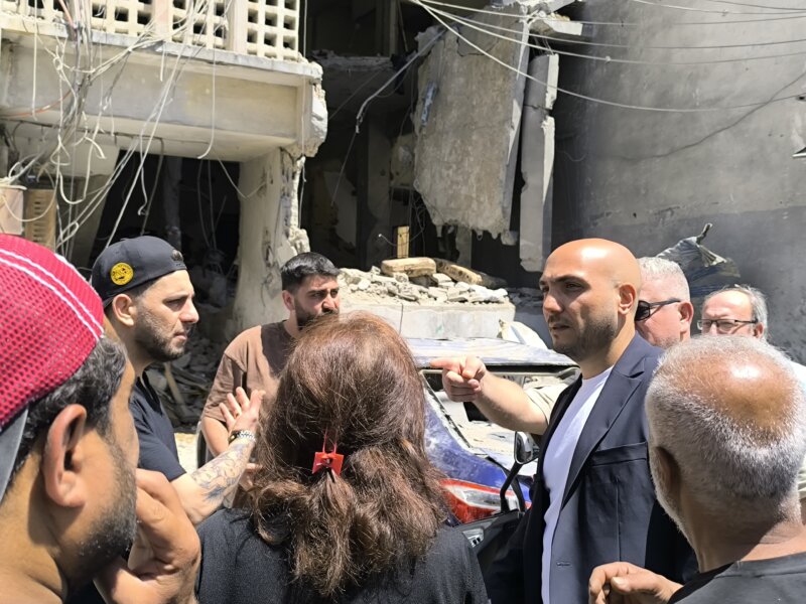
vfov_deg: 40.7
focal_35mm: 35
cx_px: 403
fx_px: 815
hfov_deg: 52.6
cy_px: 302
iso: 50
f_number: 1.65
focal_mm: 6.14
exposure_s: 1/516
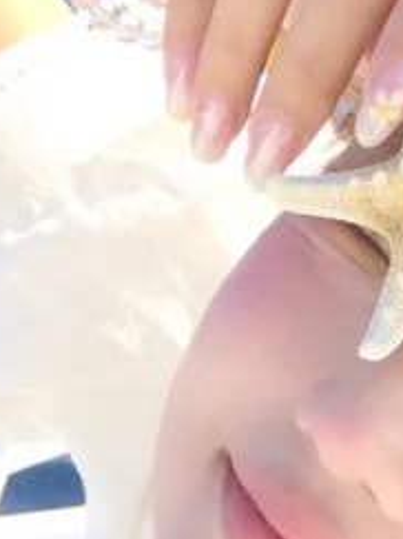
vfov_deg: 10.5
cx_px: 204
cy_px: 1089
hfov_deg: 8.6
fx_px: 2672
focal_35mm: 172
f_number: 2.2
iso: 32
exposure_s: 1/1325
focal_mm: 4.15
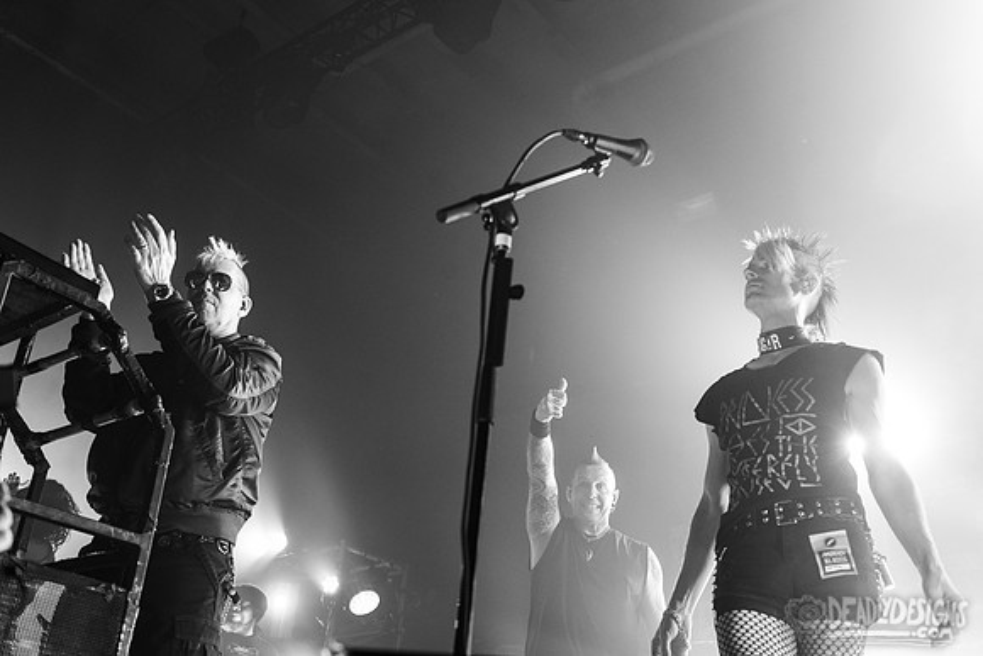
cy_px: 328
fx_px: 1038
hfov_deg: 50.7
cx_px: 492
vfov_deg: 35.1
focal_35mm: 38
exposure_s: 1/500
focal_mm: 38
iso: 3200
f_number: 4
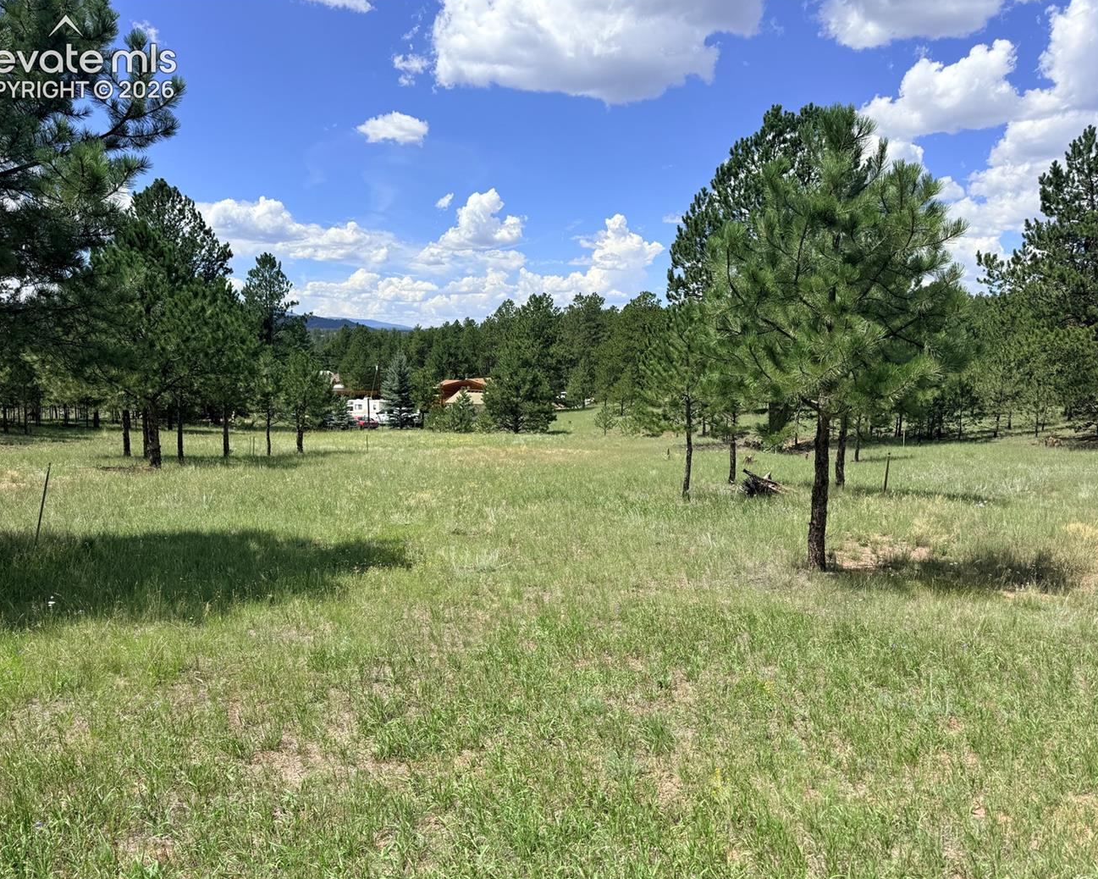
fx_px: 845
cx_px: 554
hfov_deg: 66.0
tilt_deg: -6.4
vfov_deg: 54.9
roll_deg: -0.4
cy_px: 451
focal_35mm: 26
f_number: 1.78
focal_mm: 6.76
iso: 80
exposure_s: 1/4405
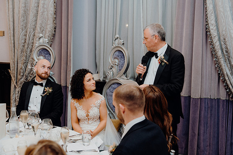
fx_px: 304
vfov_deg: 28.7
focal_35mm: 47
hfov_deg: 41.9
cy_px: 78
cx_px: 116
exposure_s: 1/160
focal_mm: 47
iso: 2500
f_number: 3.5
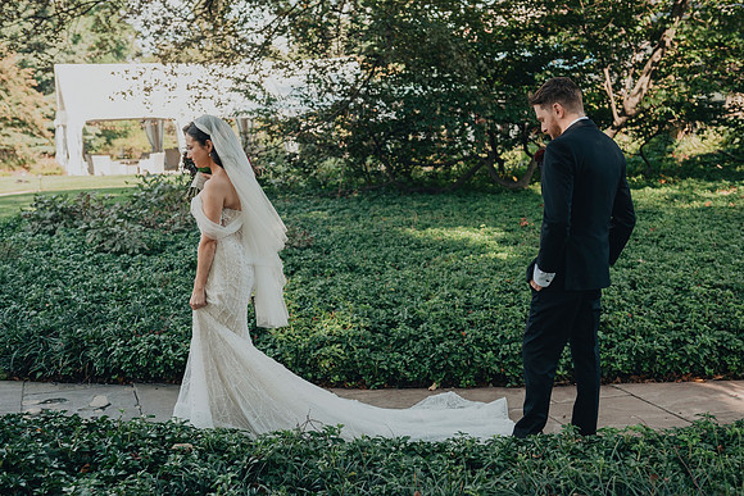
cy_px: 248
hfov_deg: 41.1
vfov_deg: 28.1
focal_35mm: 48
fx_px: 992
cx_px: 372
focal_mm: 48
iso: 400
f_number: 4
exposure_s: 1/400
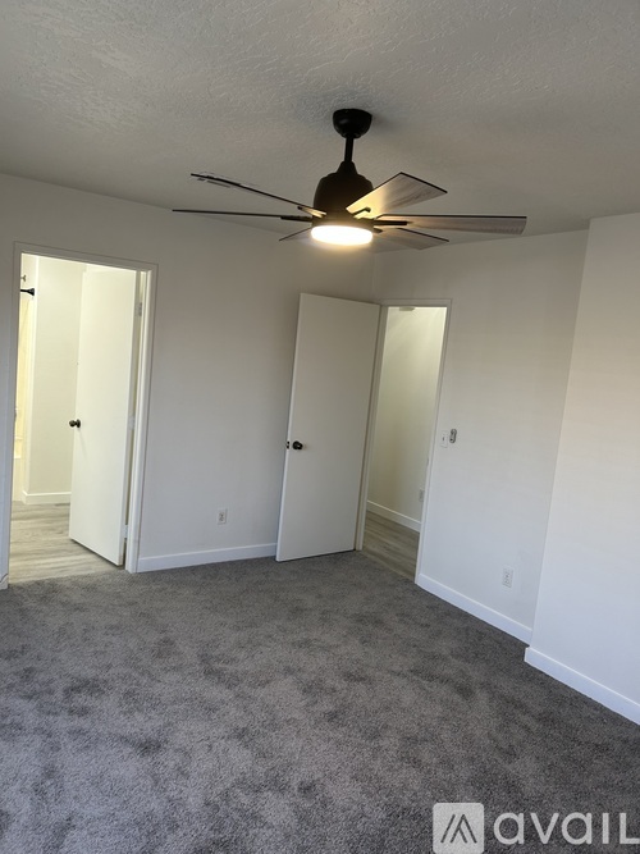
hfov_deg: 53.0
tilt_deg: -5.7
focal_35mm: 26
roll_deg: -5.8
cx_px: 320
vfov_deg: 67.3
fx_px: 641
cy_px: 427
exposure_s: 1/60
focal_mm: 5.7
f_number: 1.5
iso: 64
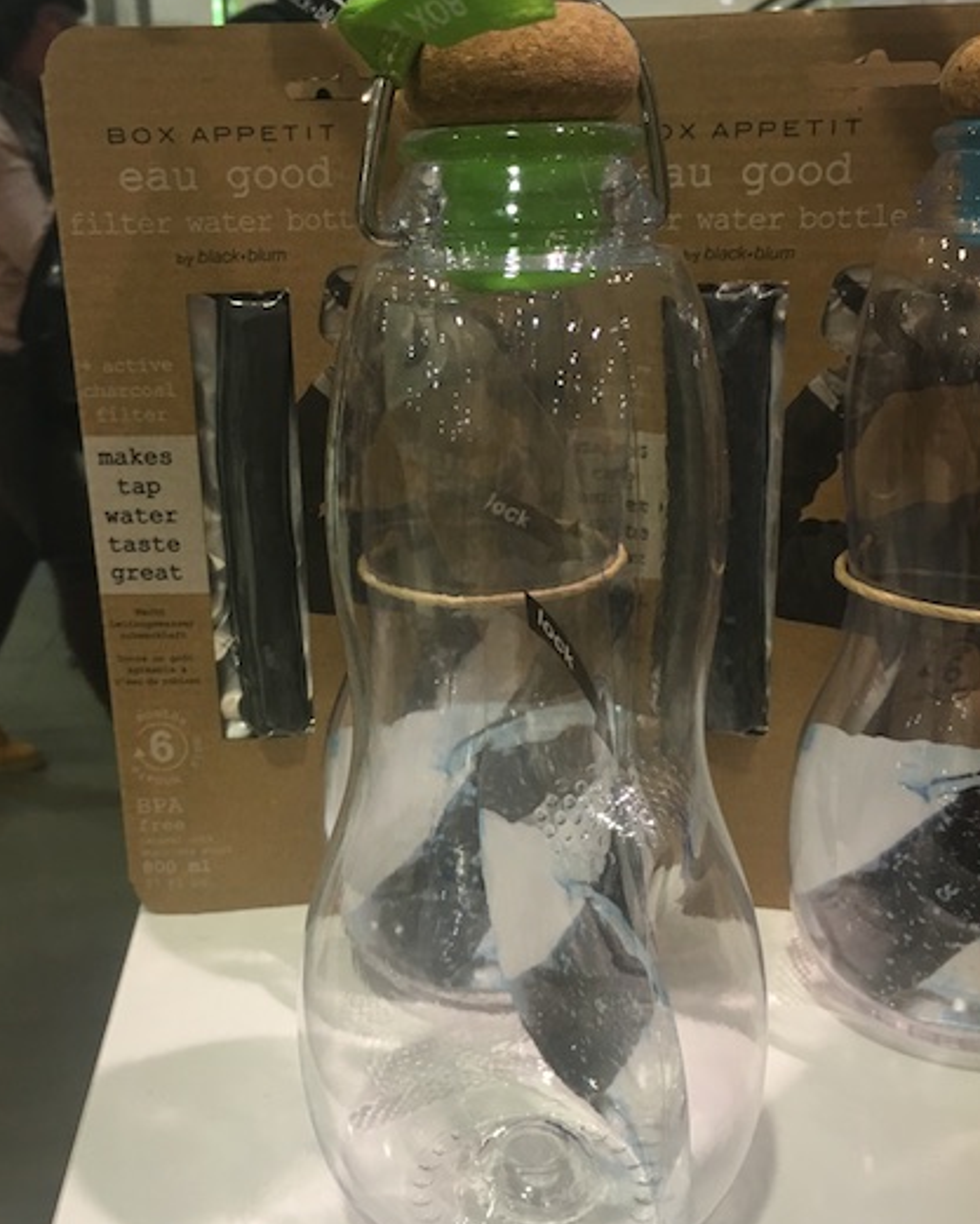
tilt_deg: -18.0
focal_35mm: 38
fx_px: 1377
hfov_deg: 39.2
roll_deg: -0.2
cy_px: 611
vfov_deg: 47.9
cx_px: 466
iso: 50
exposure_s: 1/33
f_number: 2.2
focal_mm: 4.15
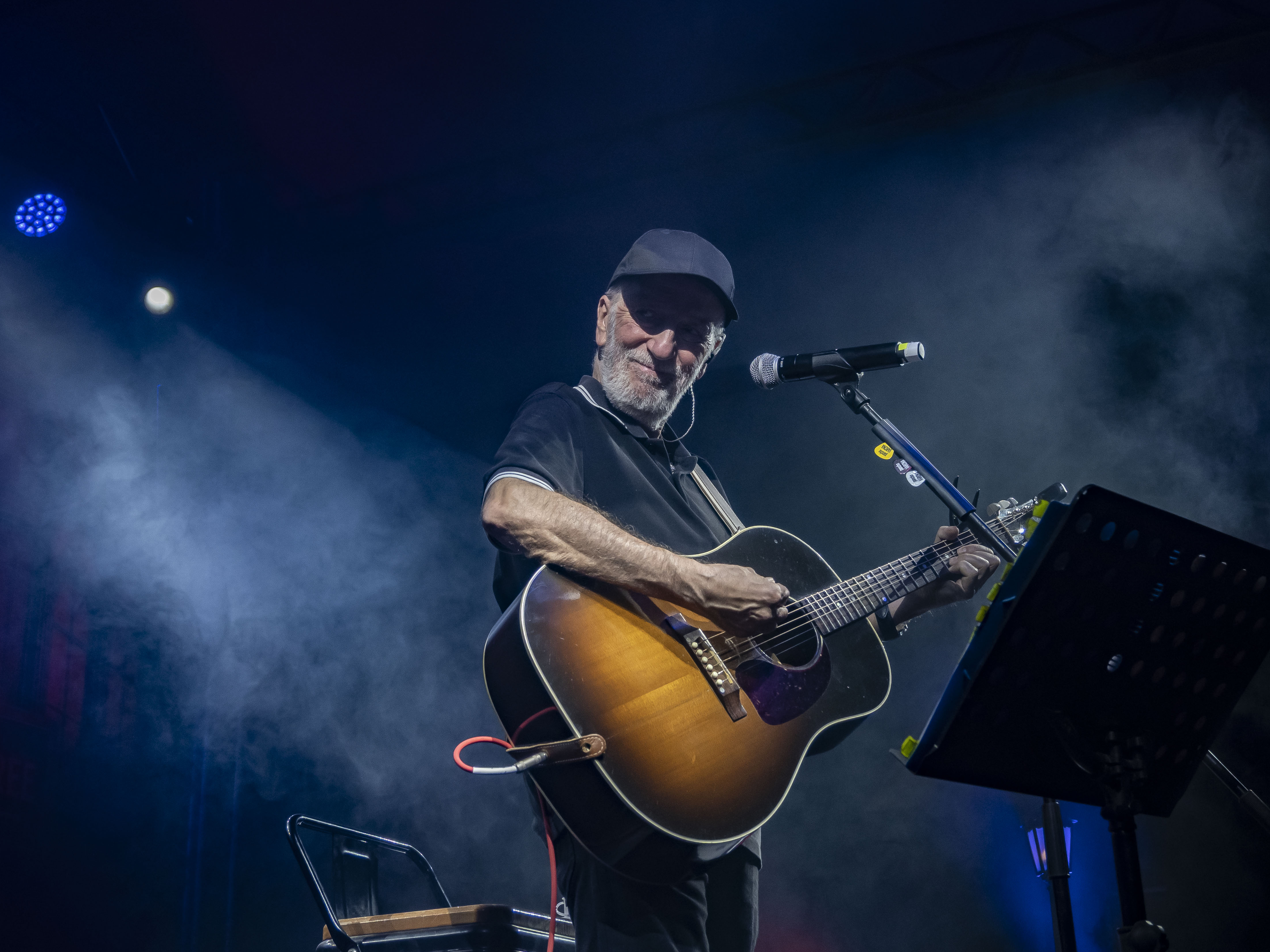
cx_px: 728
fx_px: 1930
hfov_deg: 36.4
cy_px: 422
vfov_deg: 27.7
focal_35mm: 53
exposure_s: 1/1250
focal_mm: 29
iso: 640
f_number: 4.8
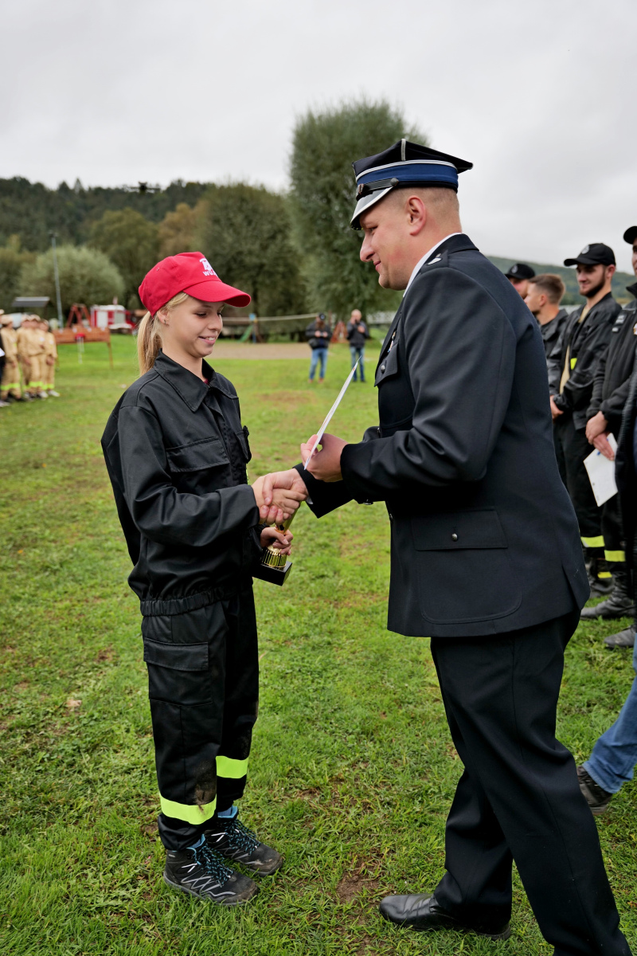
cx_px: 318
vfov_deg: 61.9
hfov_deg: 43.6
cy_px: 478
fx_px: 796
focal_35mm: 30
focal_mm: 30
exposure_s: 1/60
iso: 100
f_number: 2.8
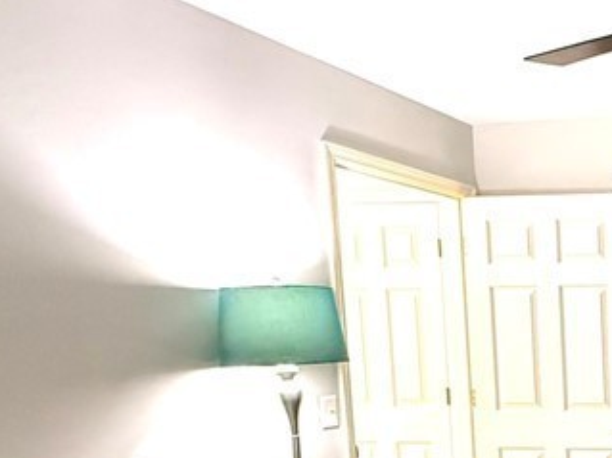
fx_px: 795
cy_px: 425
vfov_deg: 30.5
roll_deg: +1.0
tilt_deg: -6.7
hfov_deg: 30.6
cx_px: 838
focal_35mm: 45
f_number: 2.2
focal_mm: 2.22
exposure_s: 1/60
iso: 1000
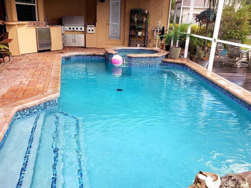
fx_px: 232
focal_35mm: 32
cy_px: 104
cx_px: 121
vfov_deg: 44.1
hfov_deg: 56.8
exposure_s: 1/181
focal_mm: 4.3
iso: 50
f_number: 2.4
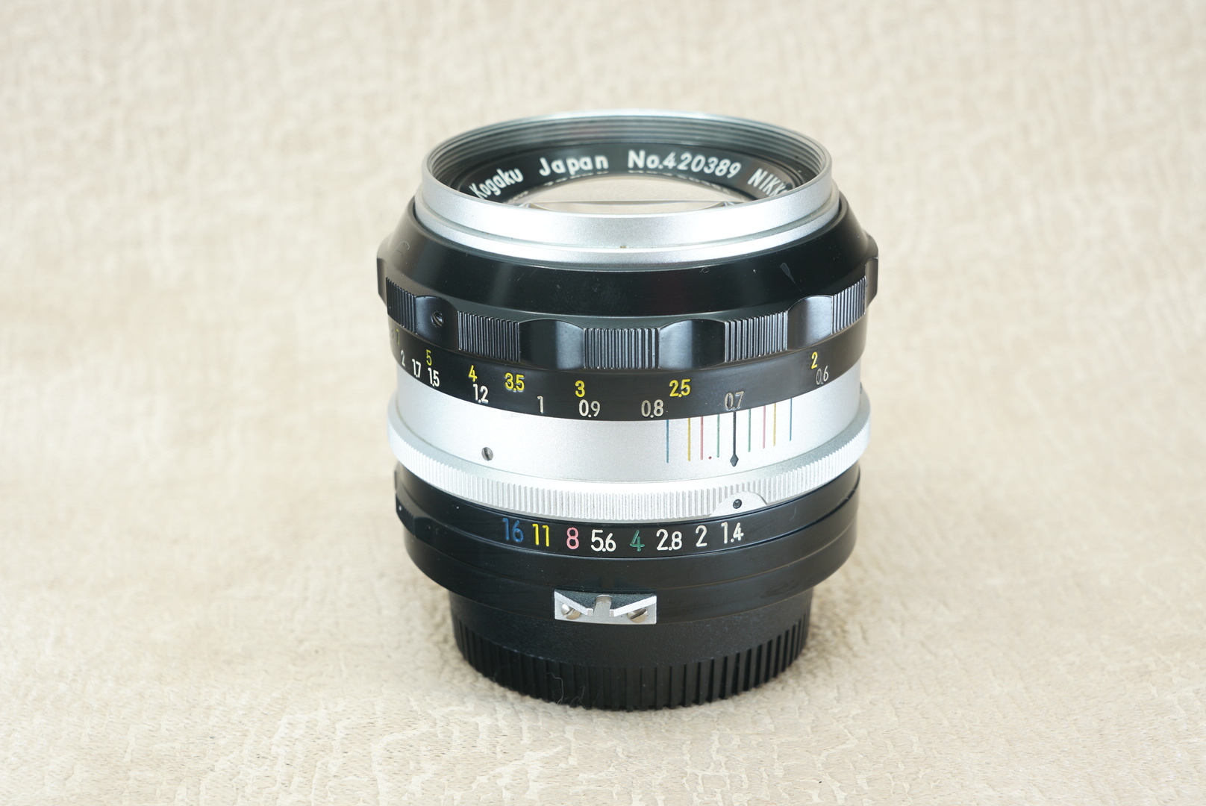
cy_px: 403
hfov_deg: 29.2
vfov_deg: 19.8
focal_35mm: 69
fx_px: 2313
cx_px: 603
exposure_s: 1
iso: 100
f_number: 9
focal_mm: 46
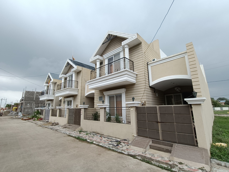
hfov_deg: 94.5
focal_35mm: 16
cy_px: 86
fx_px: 106
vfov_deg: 78.1
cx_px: 114
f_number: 2.2
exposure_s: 1/385
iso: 64
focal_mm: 1.68
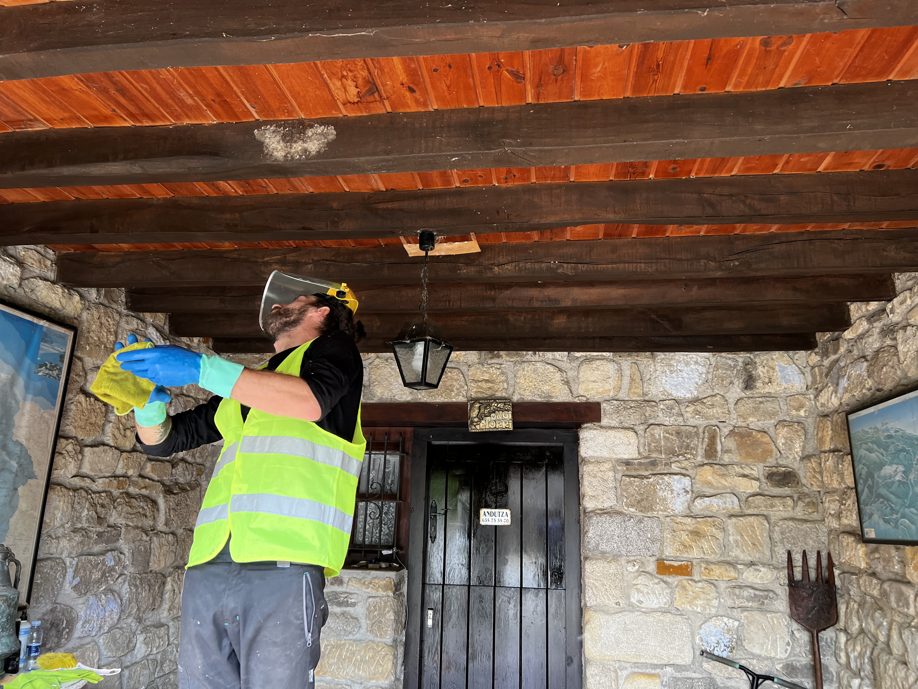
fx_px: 690
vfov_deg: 53.1
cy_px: 344
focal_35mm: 26
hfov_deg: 67.3
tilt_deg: +14.2
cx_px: 459
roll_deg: -1.5
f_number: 1.5
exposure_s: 1/121
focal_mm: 5.7
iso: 125
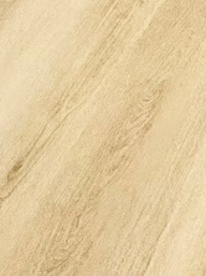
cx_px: 194
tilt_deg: -6.4
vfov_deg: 12.7
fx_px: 771
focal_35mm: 97
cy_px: -470
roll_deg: +0.5
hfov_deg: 15.0
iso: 100
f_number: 2.2
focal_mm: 2.22
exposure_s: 1/120
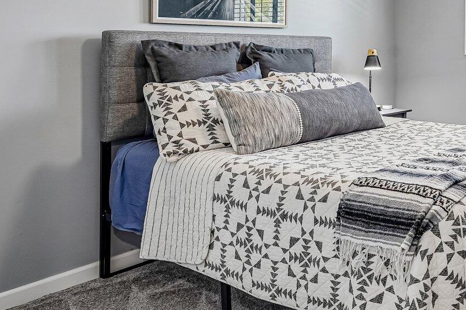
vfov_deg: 32.7
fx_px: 505
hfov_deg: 43.1
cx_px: 459
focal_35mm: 39
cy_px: 40
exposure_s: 1/10
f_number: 8
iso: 400
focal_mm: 16
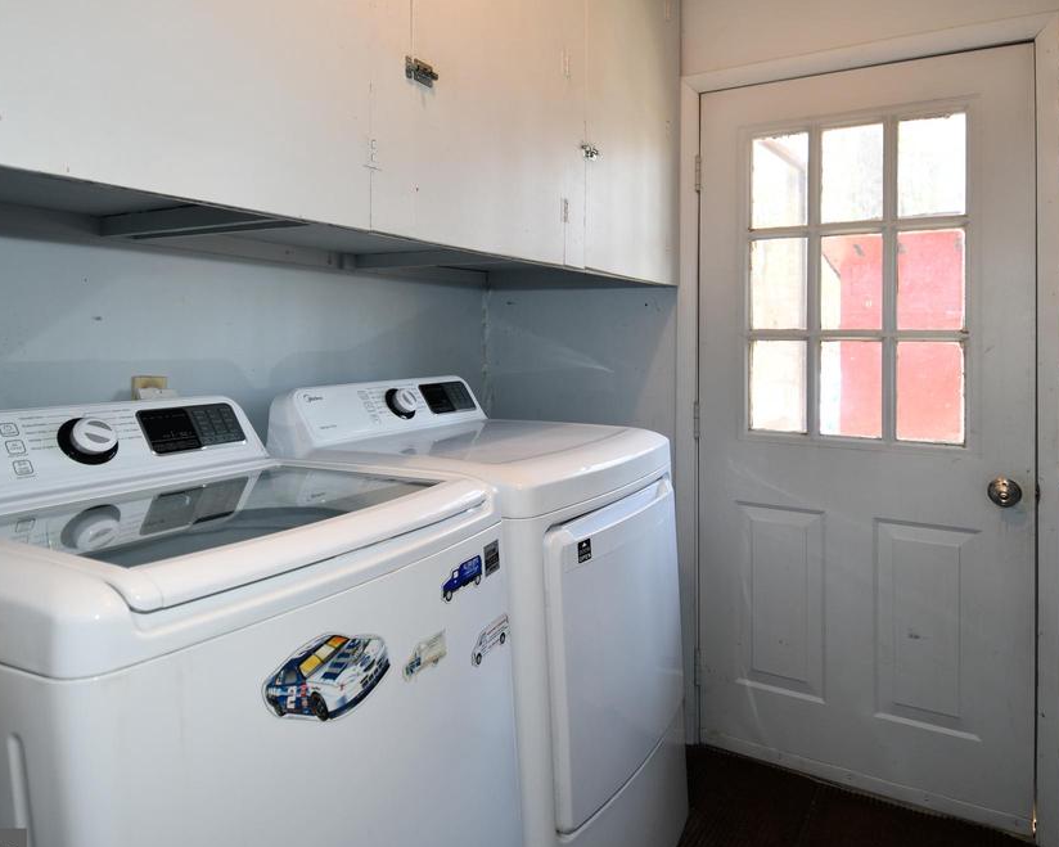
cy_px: 436
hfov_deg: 77.6
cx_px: 542
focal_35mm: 21
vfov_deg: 65.5
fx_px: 658
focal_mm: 12
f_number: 4
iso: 320
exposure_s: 1/60
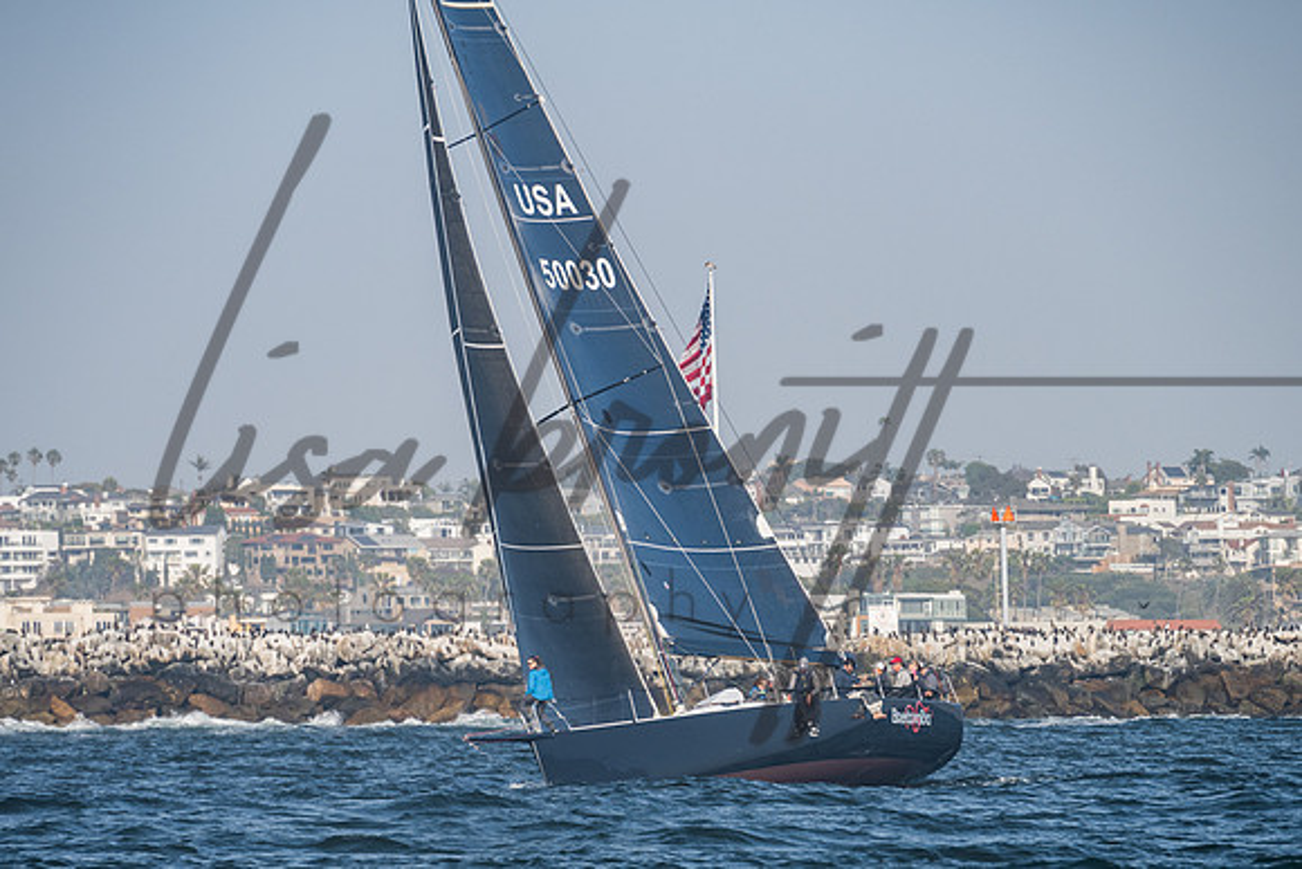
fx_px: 10295
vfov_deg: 4.8
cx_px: 651
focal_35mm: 285
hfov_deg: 7.2
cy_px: 602
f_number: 6.3
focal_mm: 200
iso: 200
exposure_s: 1/500
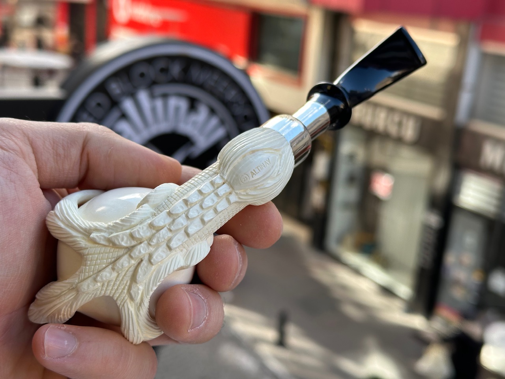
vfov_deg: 30.3
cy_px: 190
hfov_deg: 39.7
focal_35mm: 48
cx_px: 252
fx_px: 700
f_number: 1.78
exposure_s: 1/511
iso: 64
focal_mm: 6.86
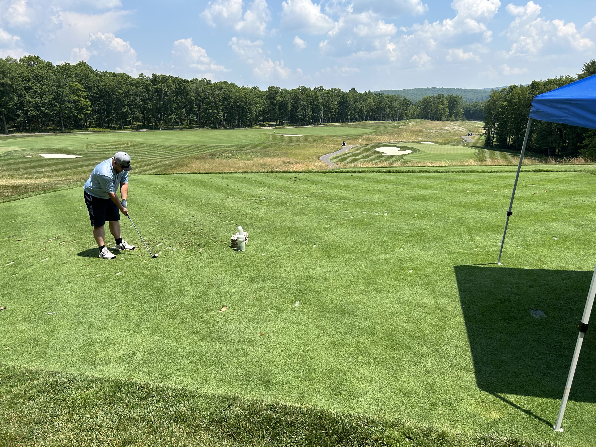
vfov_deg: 53.1
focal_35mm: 26
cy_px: 224
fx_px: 448
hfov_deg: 67.3
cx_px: 298
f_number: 1.5
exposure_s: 1/3165
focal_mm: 5.7
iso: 50
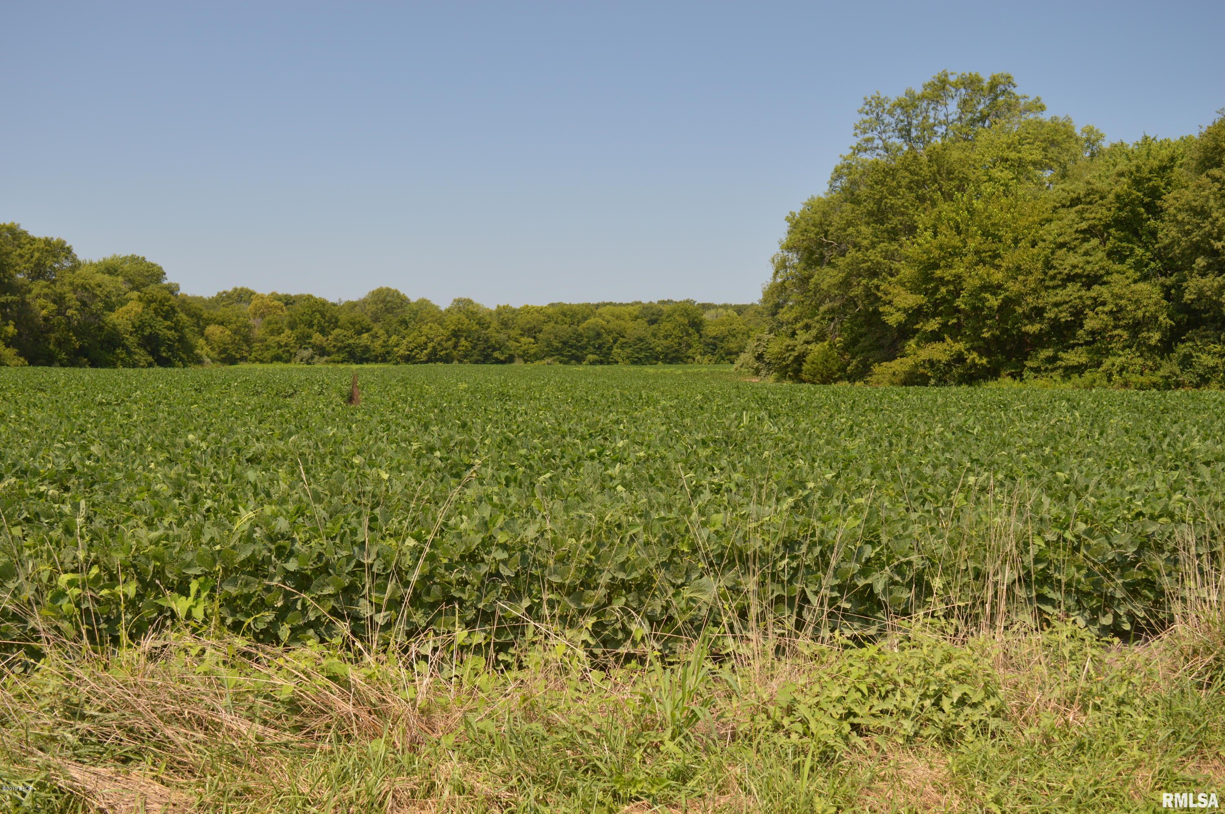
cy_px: 407
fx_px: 1173
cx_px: 612
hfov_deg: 55.2
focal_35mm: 34
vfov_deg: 38.3
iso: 100
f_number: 5.6
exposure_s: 1/125
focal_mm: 23
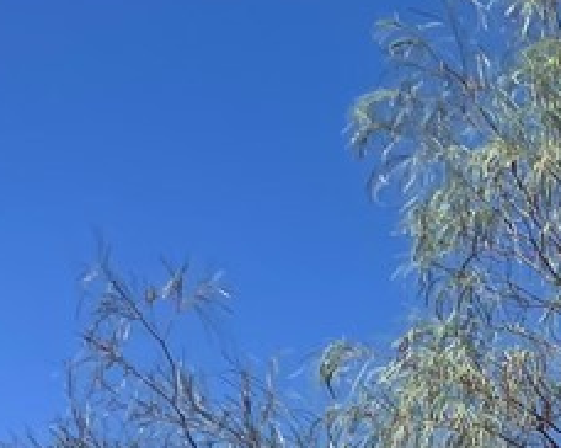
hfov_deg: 13.8
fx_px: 1891
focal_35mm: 114
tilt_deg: +6.2
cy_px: 871
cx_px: 1186
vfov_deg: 12.1
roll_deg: +0.0
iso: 32
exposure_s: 1/4831
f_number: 1.6
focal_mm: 4.2
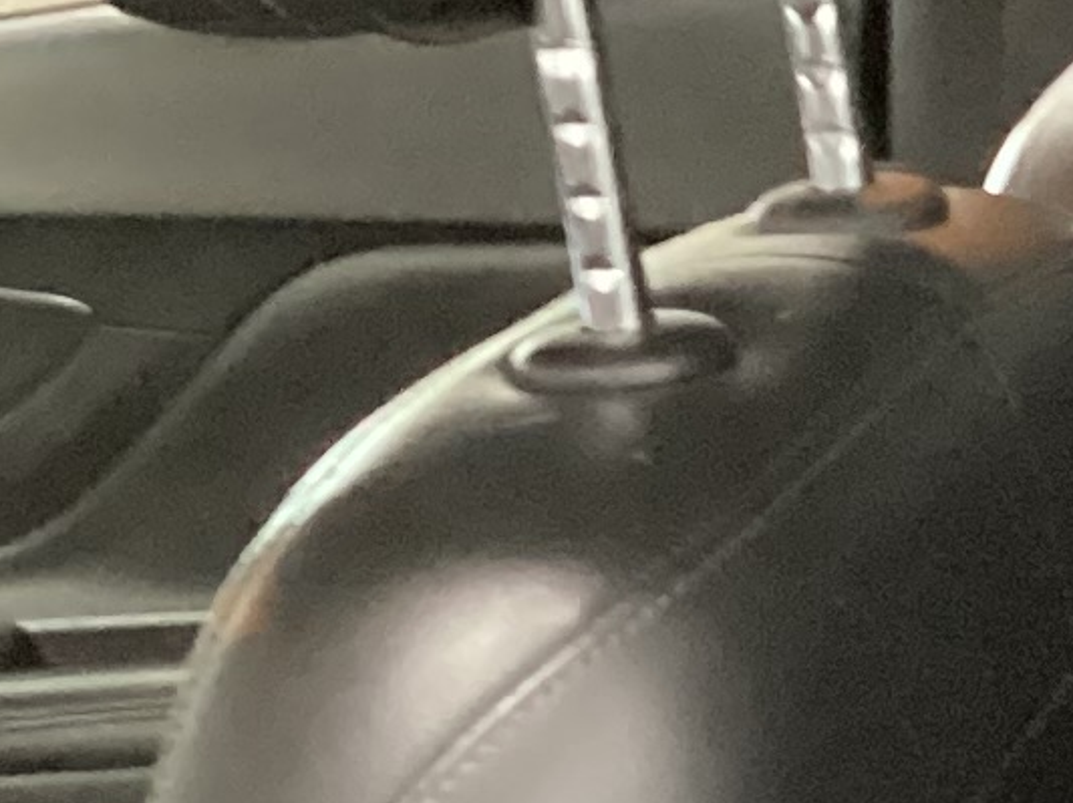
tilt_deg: -22.5
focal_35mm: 190
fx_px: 5885
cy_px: 1163
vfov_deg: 7.7
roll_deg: +4.7
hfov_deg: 9.7
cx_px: 2190
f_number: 2.4
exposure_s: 1/17
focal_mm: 3.3
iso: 640
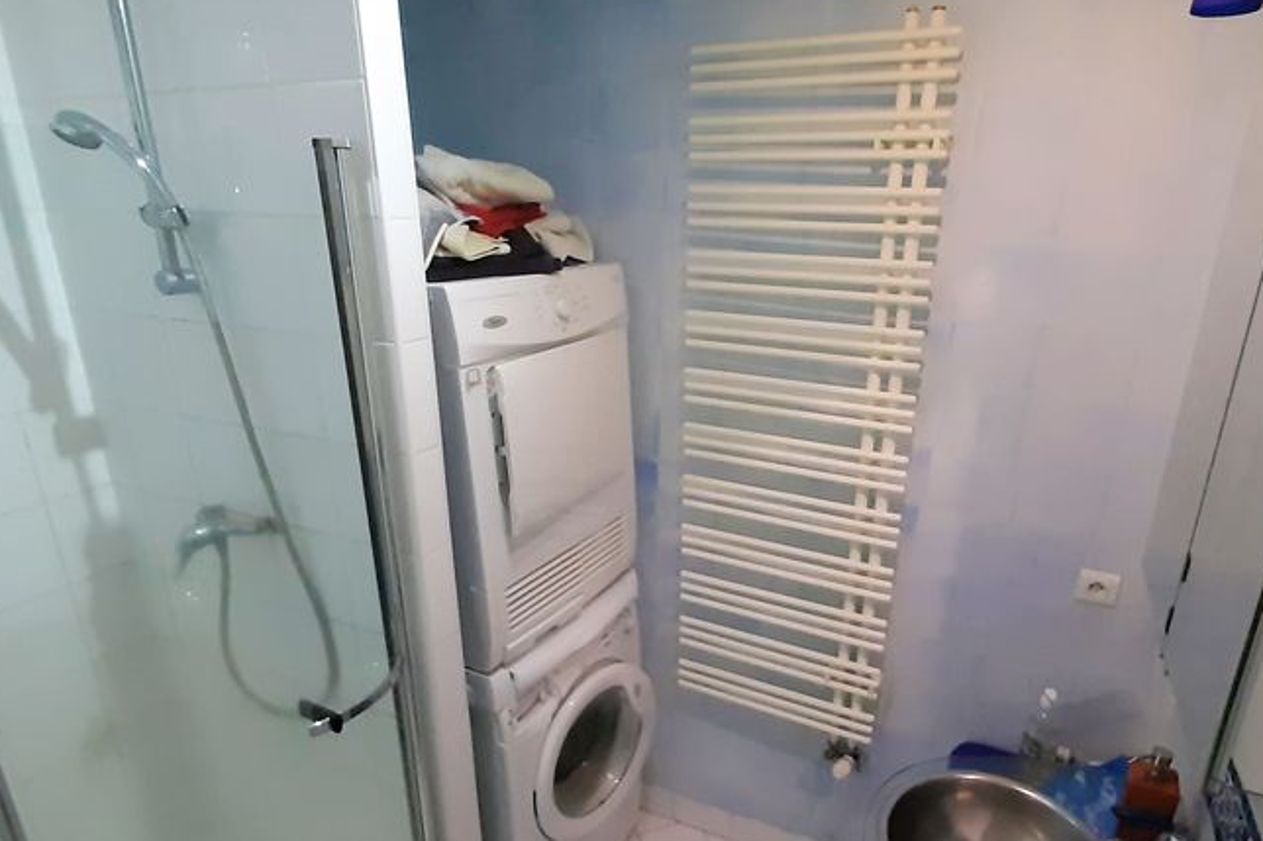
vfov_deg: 59.2
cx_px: 700
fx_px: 737
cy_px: 488
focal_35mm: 21
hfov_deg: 80.9
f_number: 2.2
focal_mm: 1.42
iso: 640
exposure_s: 1/20
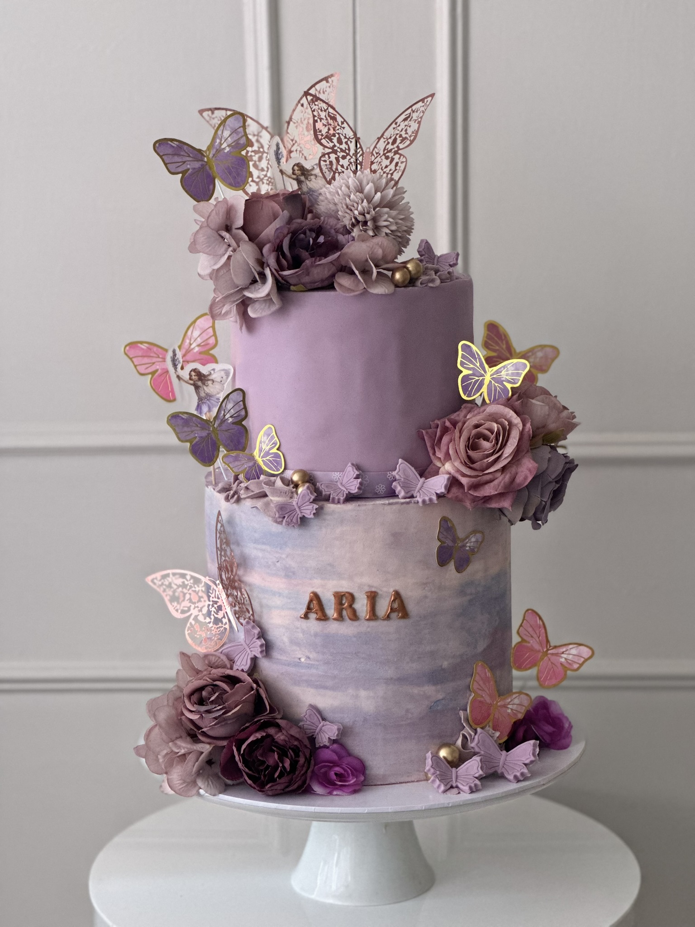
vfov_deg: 25.3
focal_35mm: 77
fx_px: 2061
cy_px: 464
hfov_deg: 19.1
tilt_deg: -8.5
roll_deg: +0.6
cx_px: 348
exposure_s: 1/40
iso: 320
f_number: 2.8
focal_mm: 9
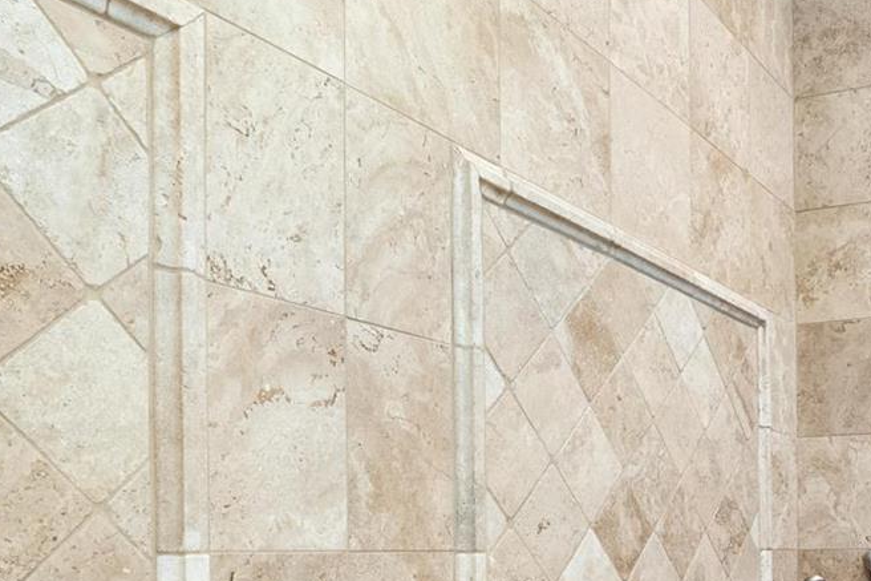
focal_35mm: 39
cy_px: 541
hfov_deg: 42.5
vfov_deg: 32.2
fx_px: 943
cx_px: 879
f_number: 8
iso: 400
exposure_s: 1/1.67
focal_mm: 8
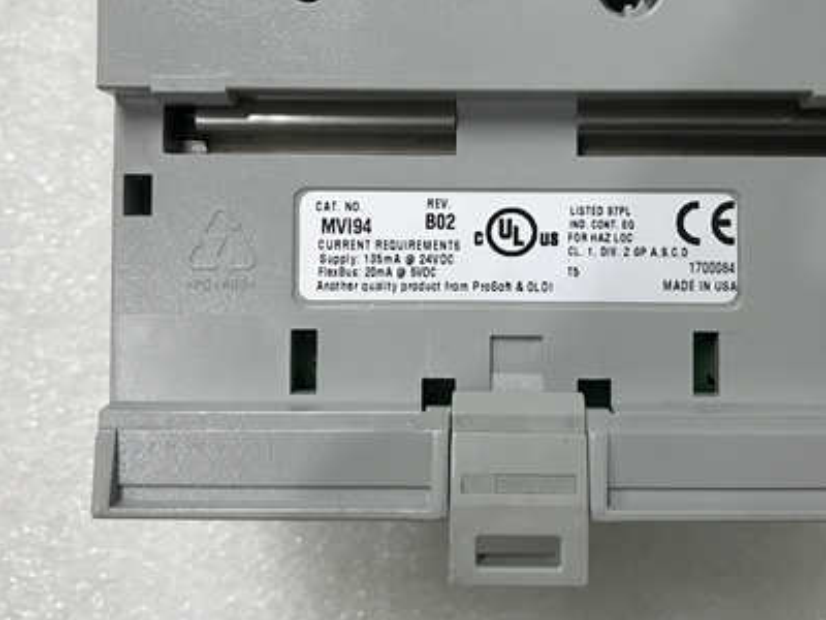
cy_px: 198
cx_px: 481
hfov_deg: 44.6
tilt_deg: -86.4
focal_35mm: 42
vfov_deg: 34.0
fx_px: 1002
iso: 32
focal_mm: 3.99
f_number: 1.8
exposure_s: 1/33
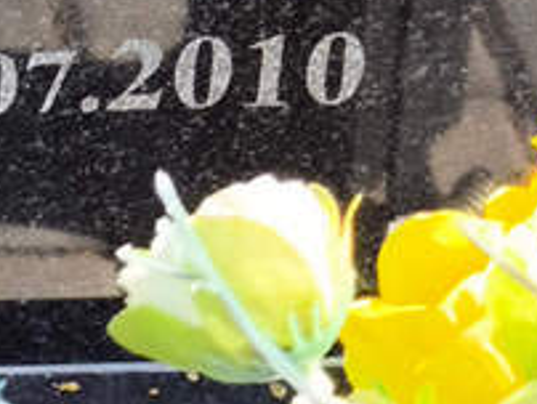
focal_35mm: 198
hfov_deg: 9.4
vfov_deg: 7.3
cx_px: -469
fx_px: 3075
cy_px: -391
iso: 50
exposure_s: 1/280
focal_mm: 4.71
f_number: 1.7
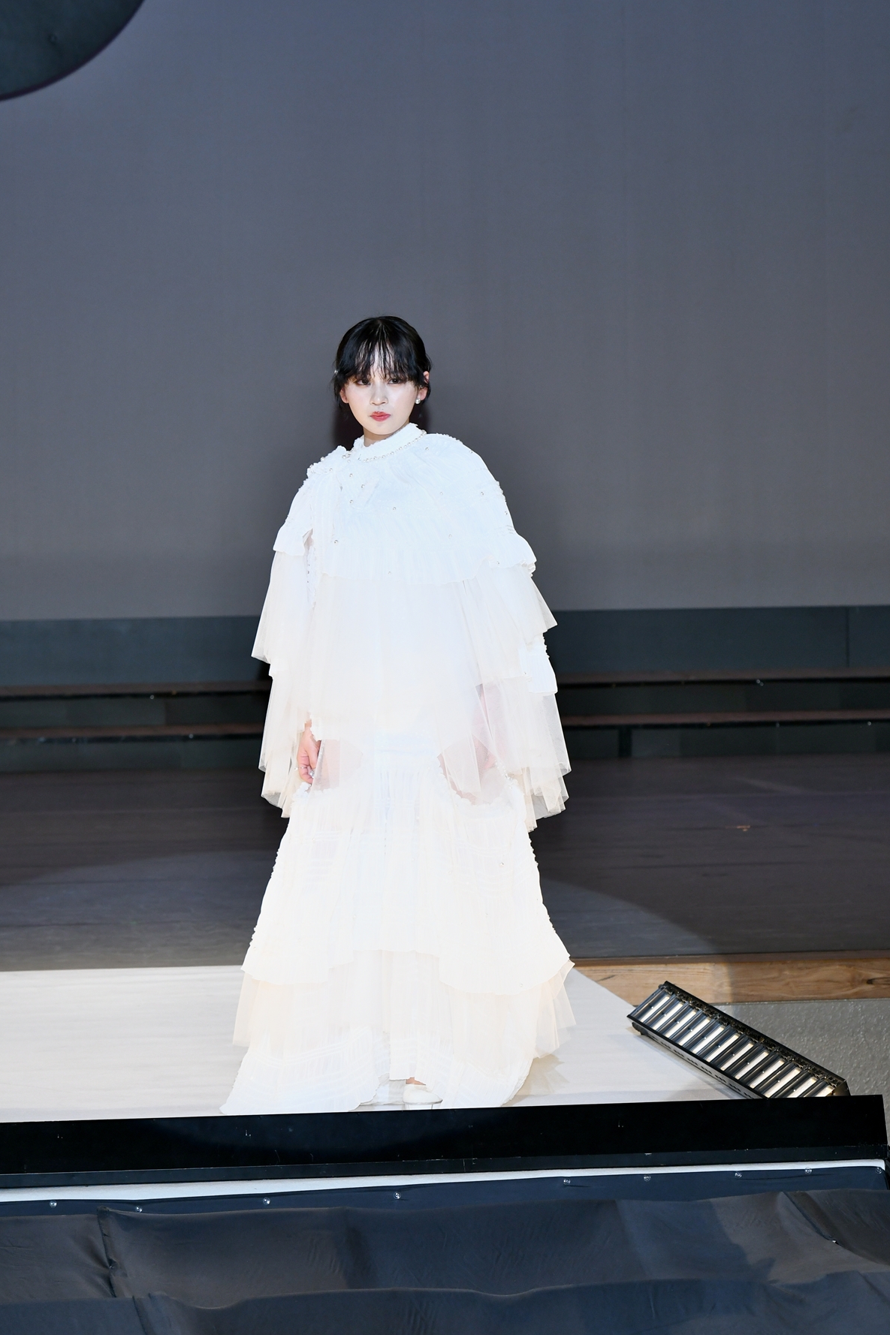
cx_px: 480
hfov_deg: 8.5
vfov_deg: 12.7
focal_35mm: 162
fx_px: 6008
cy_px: 624
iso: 800
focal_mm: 100
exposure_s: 1/250
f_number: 5.6
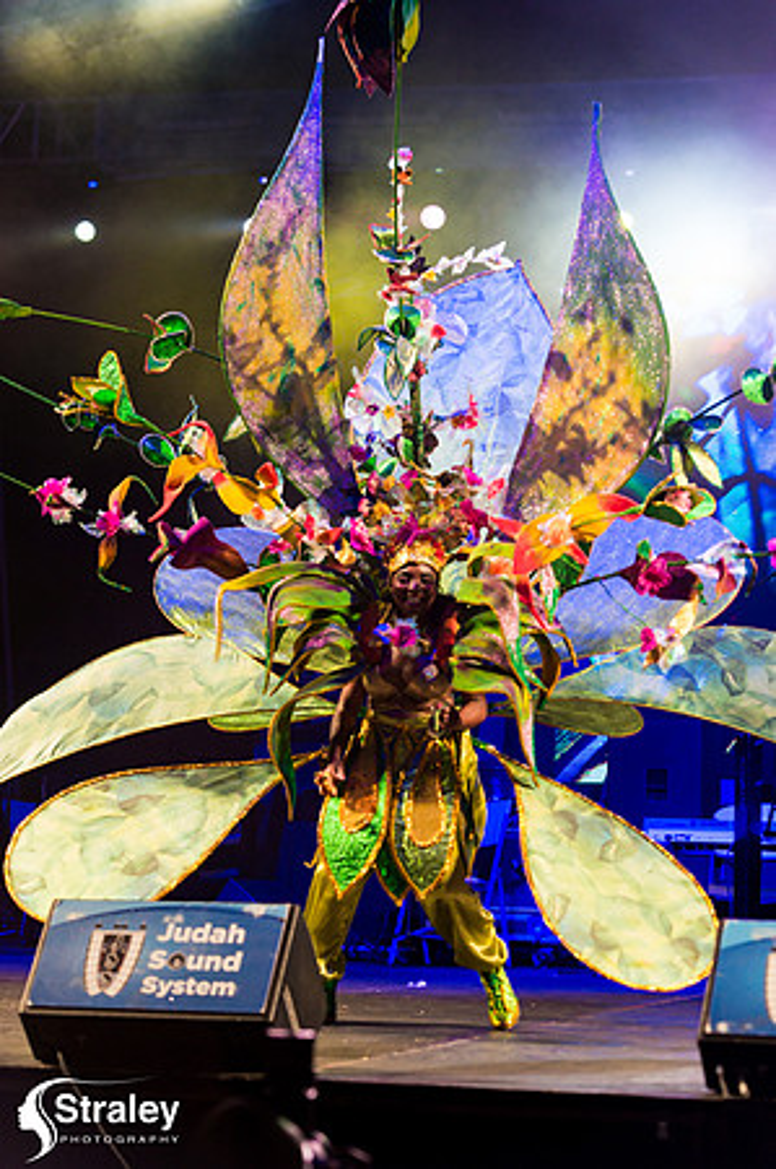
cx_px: 388
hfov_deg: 13.7
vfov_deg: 20.4
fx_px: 3241
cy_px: 584
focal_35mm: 100
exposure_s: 1/320
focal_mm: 100
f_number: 5.6
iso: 2500
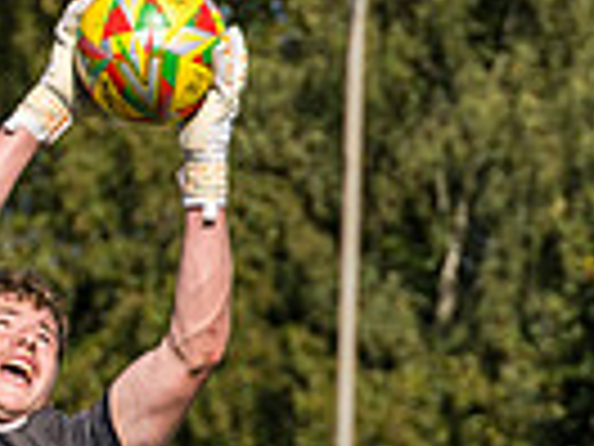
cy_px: 1084
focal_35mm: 589
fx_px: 10107
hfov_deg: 3.4
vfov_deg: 2.5
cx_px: 258
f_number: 4
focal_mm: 98
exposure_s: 1/2500
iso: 200
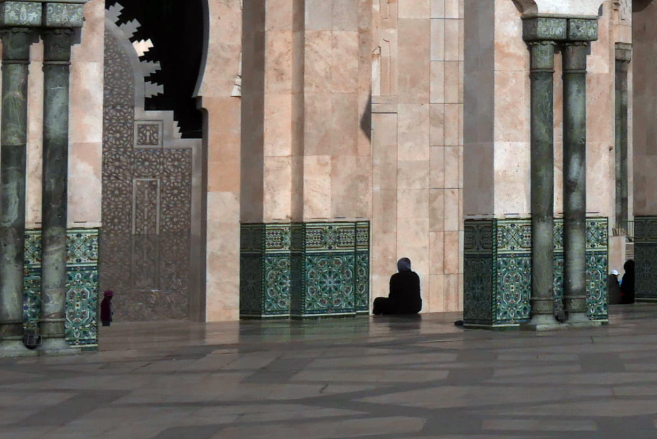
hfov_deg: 12.5
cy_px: -80
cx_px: 1109
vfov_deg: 8.9
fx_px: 2794
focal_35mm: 153
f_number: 10
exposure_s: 1/3200
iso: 200
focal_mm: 19.9
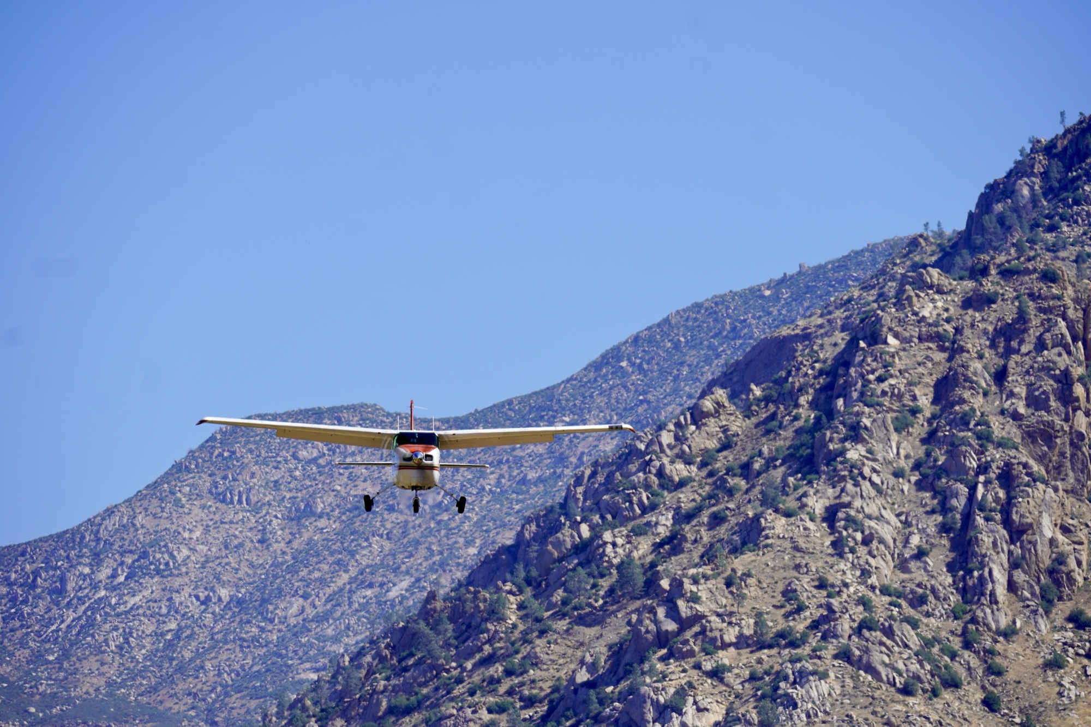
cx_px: 546
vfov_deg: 4.5
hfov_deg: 6.8
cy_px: 364
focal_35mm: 304
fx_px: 9227
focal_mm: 203
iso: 100
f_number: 8
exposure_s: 1/400
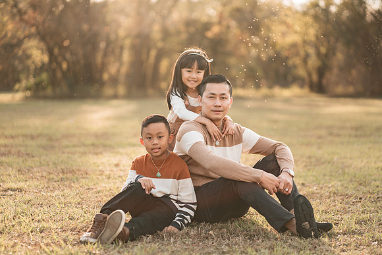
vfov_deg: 15.8
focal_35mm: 87
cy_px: 128
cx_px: 191
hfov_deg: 23.4
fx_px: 920
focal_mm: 85
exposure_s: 1/640
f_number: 2
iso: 100
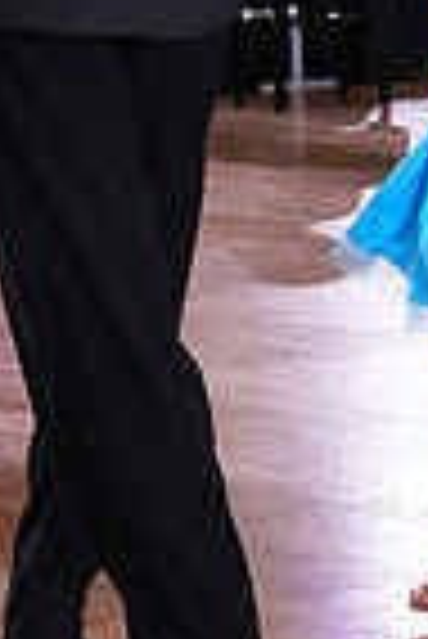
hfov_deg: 5.4
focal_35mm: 253
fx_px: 4501
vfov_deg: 8.0
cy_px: -194
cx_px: 426
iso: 5000
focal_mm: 62
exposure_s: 1/320
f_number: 7.1
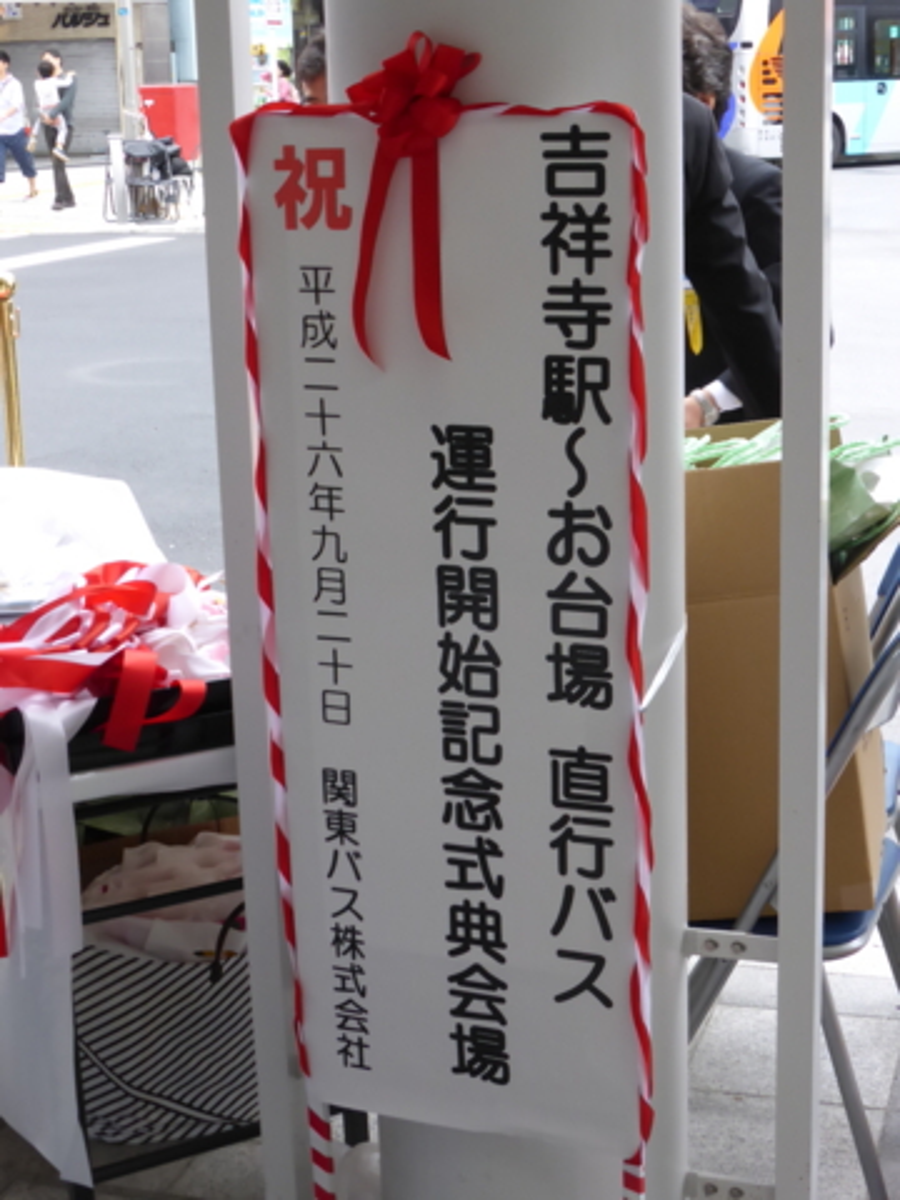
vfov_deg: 33.2
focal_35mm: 58
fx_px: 2011
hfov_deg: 25.2
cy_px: 600
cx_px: 450
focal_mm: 10.3
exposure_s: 1/60
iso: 200
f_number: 4.7
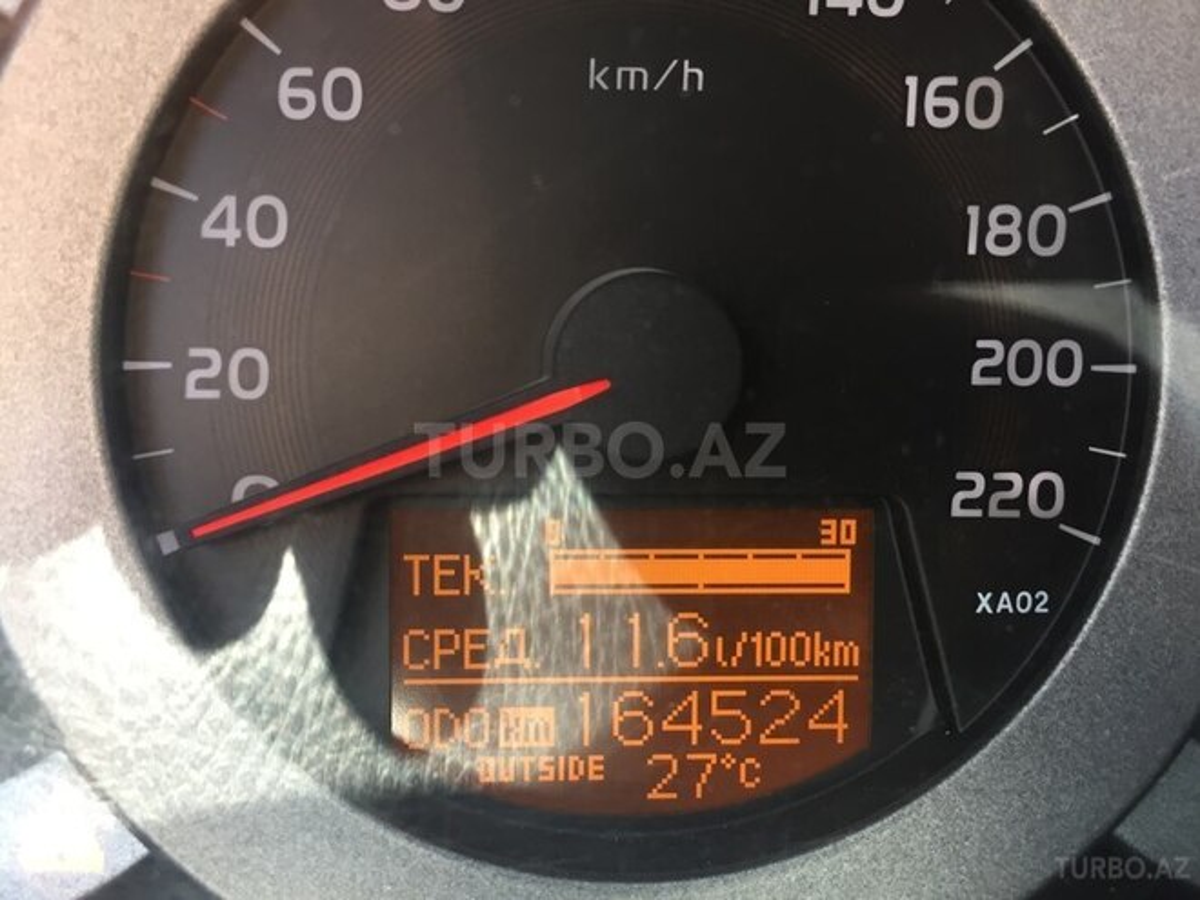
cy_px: 450
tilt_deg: -24.4
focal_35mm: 29
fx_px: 1005
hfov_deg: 61.7
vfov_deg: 48.2
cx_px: 600
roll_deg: -2.9
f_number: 2.2
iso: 80
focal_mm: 4.15
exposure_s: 1/33
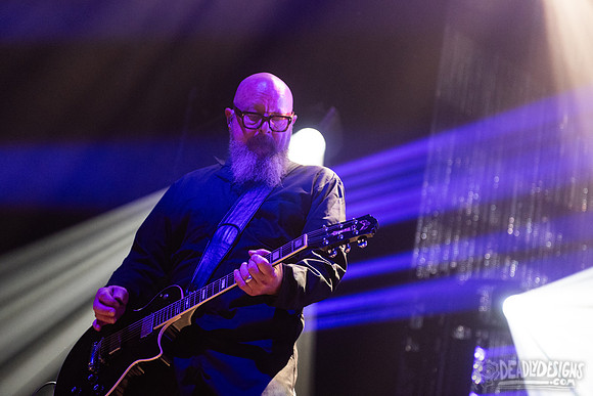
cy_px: 177
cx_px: 296
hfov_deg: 26.2
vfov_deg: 17.6
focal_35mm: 77
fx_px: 1275
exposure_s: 1/250
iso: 2500
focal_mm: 70
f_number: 3.2
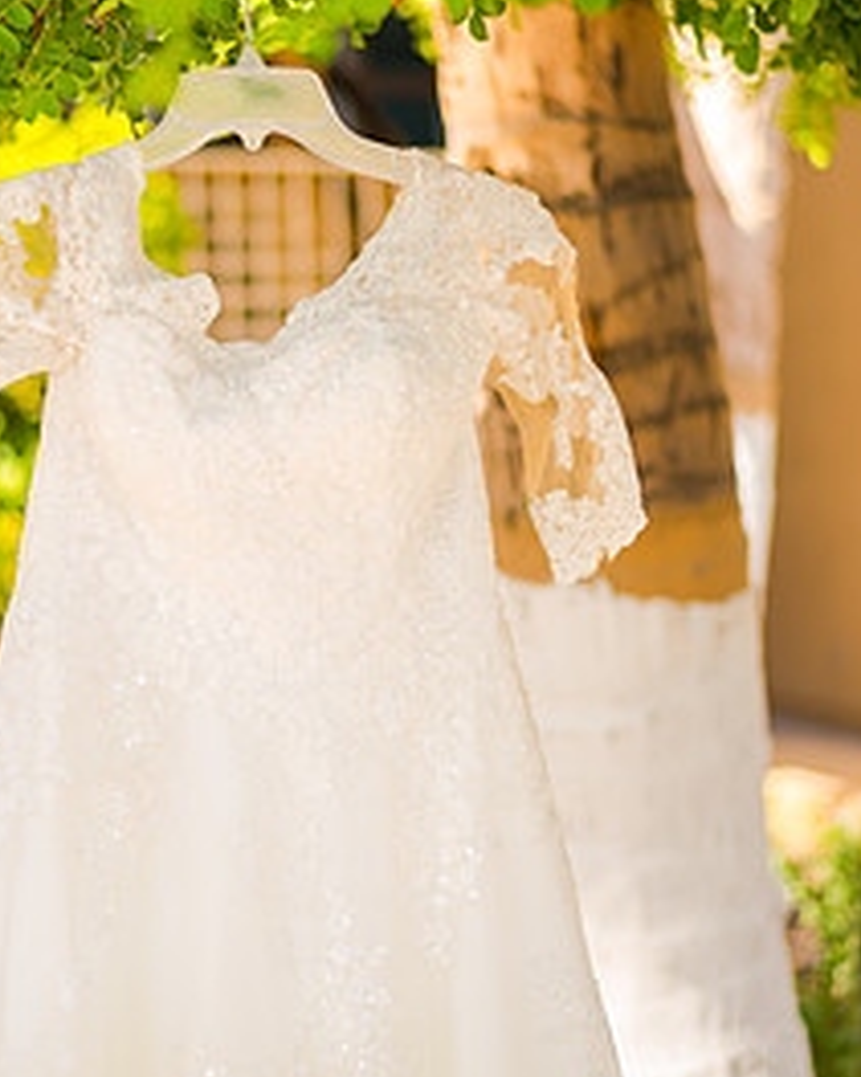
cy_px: 428
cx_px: 253
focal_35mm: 80
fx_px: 2550
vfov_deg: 23.8
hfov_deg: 19.1
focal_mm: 50
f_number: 1.8
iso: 50
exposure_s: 1/500
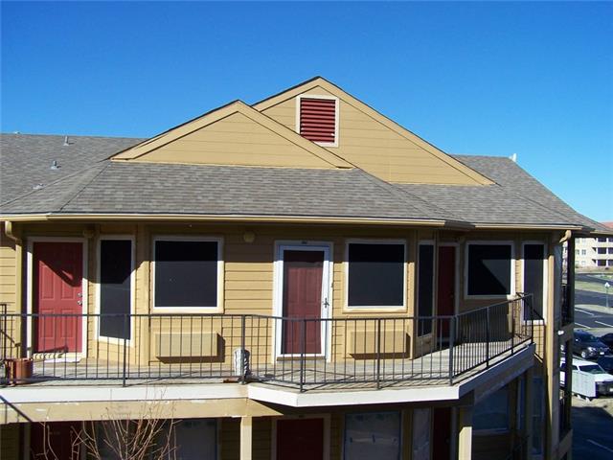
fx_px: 673
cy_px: 230
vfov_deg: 37.7
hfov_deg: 49.0
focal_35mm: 38
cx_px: 306
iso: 80
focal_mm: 6.3
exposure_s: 1/800
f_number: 4
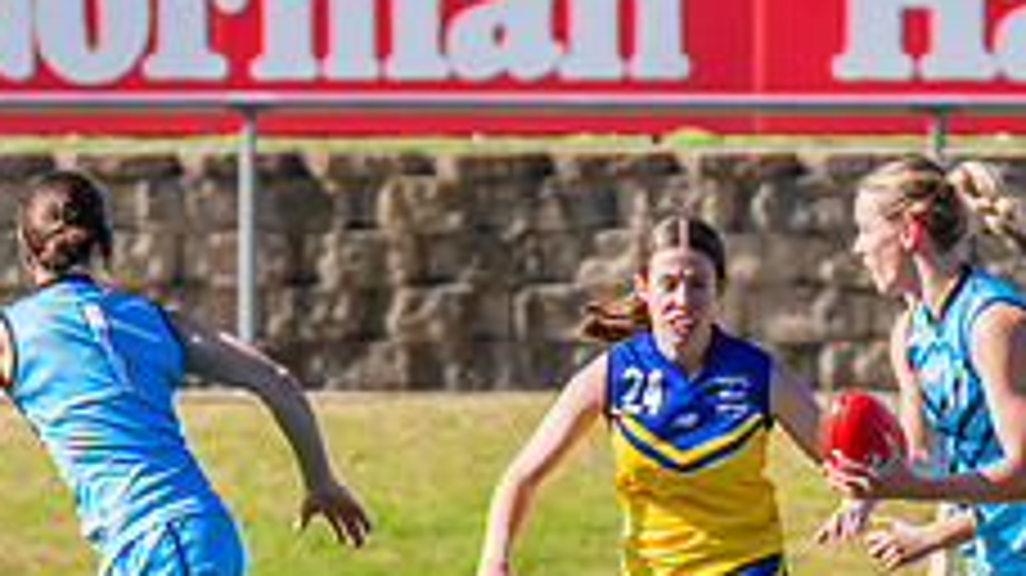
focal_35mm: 1577
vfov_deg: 0.8
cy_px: 646
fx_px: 42883
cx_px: 1272
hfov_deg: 1.4
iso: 800
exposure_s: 1/1250
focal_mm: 420
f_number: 9
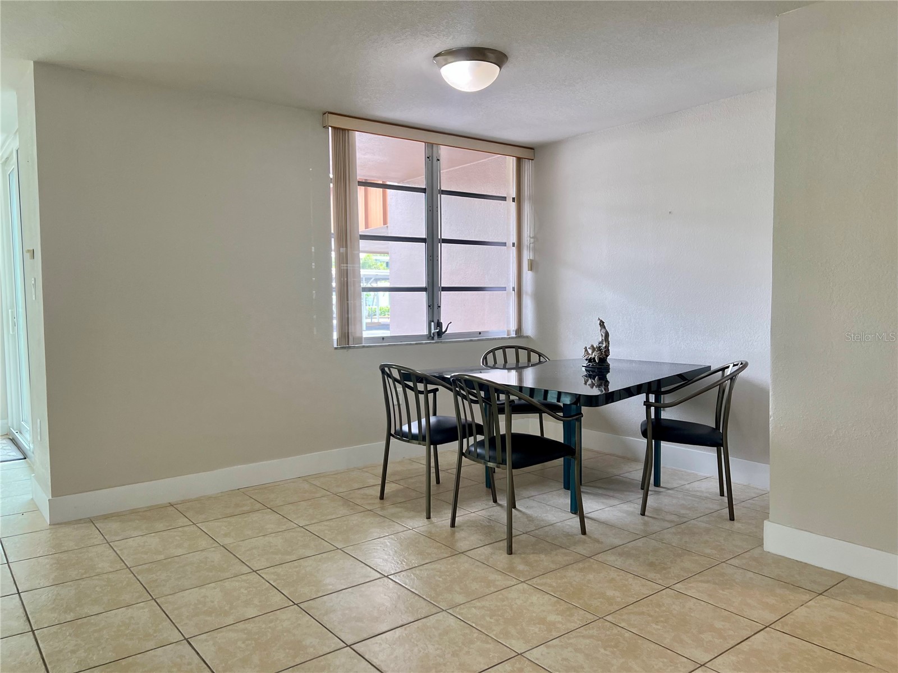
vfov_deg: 53.1
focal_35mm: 26
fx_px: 674
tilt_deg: -3.9
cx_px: 449
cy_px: 336
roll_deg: +0.8
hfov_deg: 67.3
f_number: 1.5
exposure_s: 1/120
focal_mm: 5.7
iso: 125
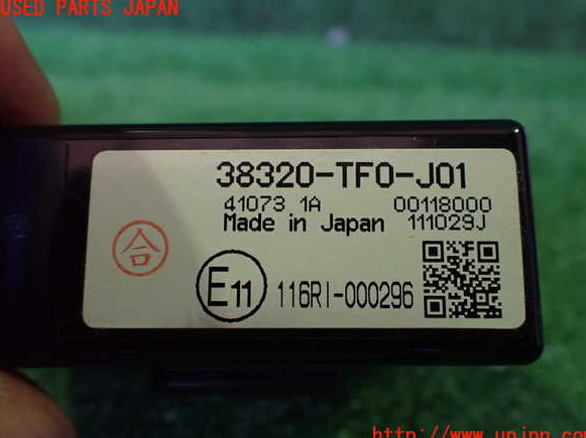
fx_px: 524
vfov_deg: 45.4
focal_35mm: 31
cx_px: 298
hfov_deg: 58.4
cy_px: 223
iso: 800
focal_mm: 5.4
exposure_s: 1/80
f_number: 2.3
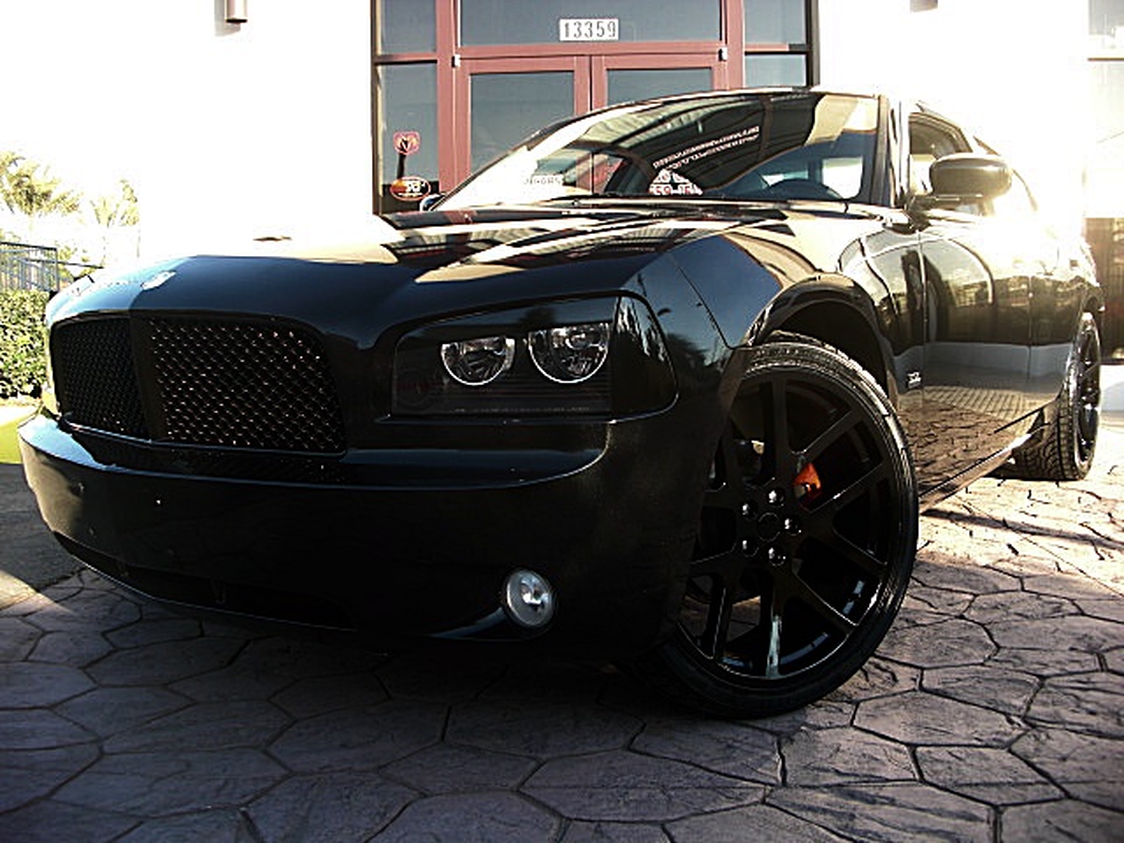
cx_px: 562
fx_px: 1169
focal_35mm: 36
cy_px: 422
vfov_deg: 39.7
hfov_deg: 51.4
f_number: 2.8
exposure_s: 1/100
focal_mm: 6.3
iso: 50
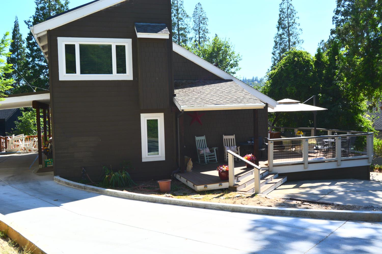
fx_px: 382
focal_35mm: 36
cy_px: 127
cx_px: 191
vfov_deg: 36.9
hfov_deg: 53.1
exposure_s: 1/320
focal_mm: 24
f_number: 10
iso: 200
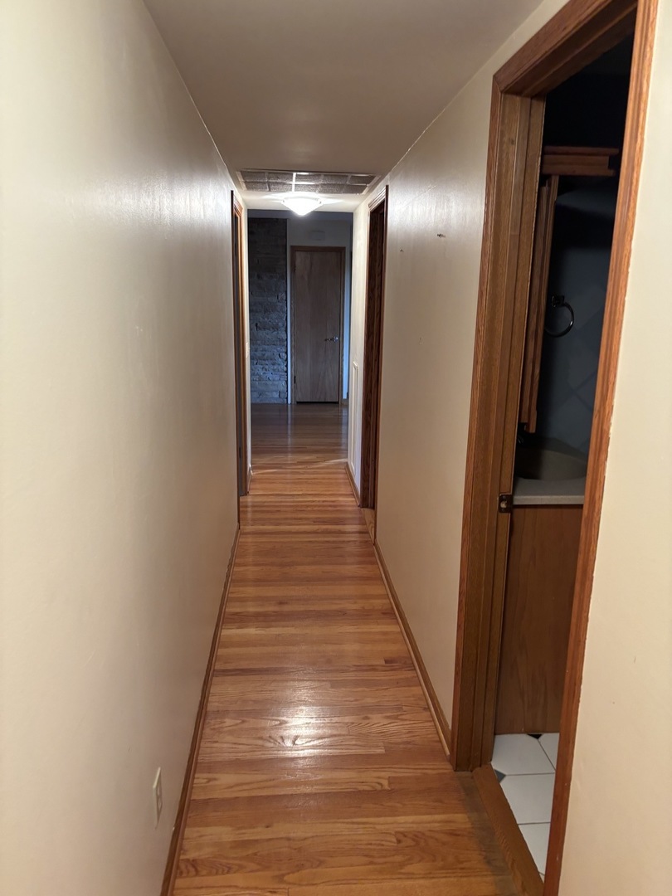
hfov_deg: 53.1
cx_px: 336
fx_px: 673
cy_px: 448
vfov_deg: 67.3
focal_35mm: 26
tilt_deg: -12.4
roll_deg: -3.4
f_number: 1.6
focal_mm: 5.96
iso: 200
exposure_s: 1/60
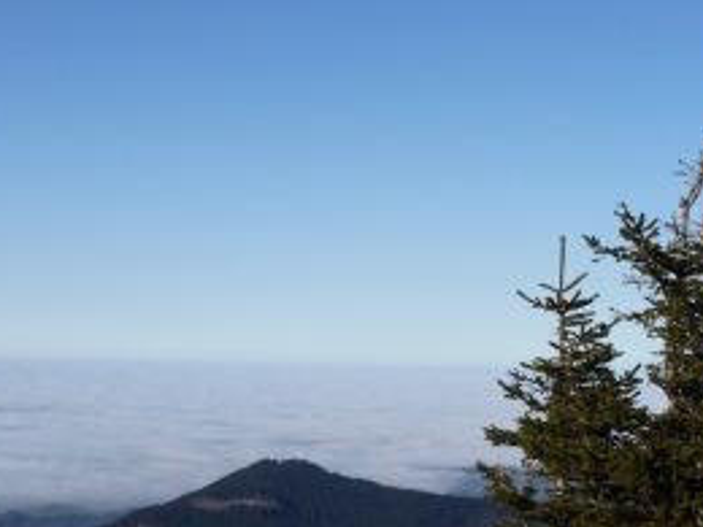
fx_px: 1828
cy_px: 338
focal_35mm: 90
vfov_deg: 16.4
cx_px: 365
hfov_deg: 21.8
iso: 100
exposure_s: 1/640
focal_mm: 11.7
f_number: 5.6
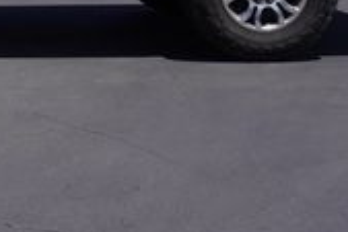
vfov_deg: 9.3
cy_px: -152
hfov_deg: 13.8
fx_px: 1373
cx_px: -124
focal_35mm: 142
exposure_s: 1/250
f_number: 11
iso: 100
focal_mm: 25
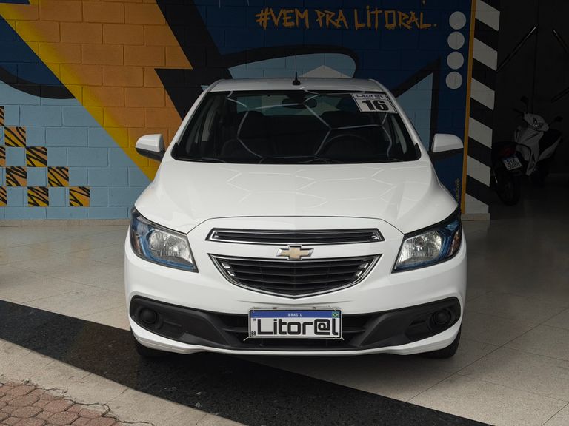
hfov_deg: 39.7
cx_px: 284
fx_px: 789
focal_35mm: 48
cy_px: 213
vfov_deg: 30.3
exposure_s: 1/9901
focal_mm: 6.76
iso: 64
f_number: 1.78
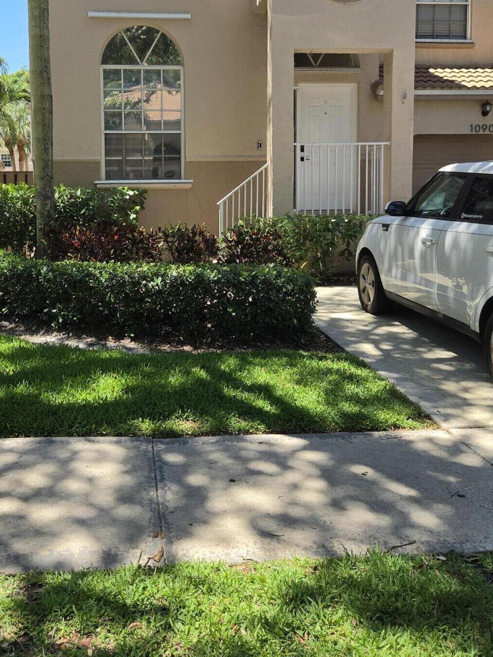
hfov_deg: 41.5
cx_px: 190
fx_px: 646
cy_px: 236
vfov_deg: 53.2
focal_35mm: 34
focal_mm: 5.4
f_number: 1.8
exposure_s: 1/1849
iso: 80
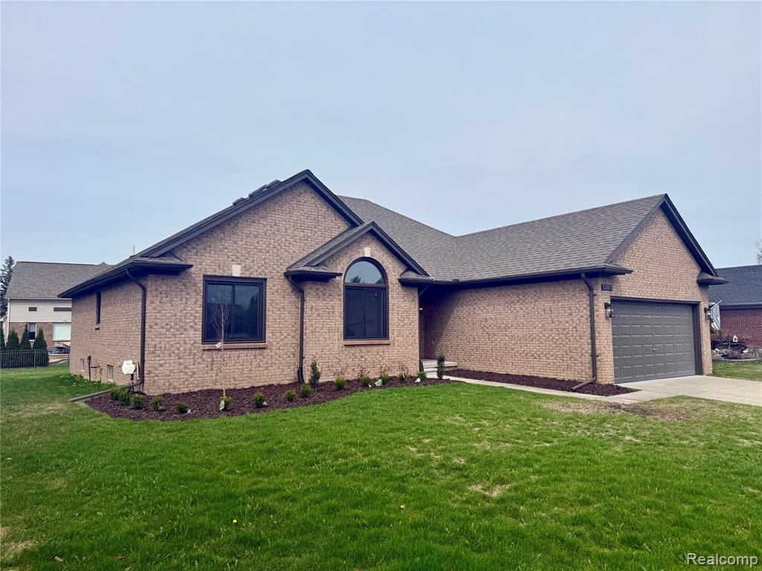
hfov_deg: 71.6
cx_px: 381
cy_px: 286
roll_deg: +0.2
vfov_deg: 56.8
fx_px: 528
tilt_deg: +4.7
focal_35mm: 24
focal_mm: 6.76
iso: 80
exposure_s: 1/6711
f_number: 1.78
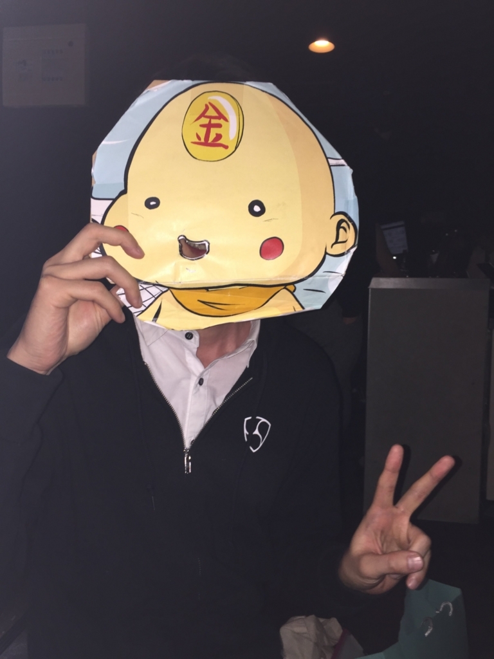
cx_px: 247
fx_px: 552
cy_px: 330
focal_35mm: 29
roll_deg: -1.4
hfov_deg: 48.2
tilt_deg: -2.8
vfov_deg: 61.7
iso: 32
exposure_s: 1/17
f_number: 2.2
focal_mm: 4.15
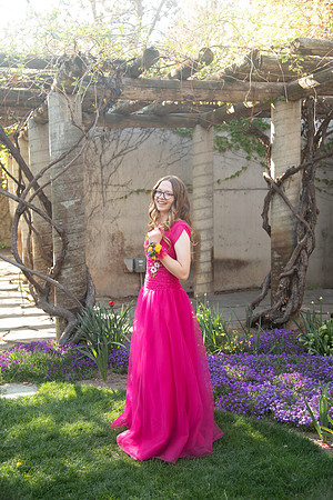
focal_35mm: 40
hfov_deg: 33.4
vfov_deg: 48.5
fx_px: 555
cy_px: 250
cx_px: 166
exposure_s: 1/125
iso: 250
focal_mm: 40
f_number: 4
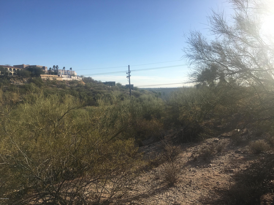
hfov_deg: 61.7
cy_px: 102
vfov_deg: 48.2
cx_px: 137
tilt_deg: -3.0
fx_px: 230
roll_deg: +0.8
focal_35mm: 29
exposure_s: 1/1508
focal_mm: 4.15
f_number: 2.2
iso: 25
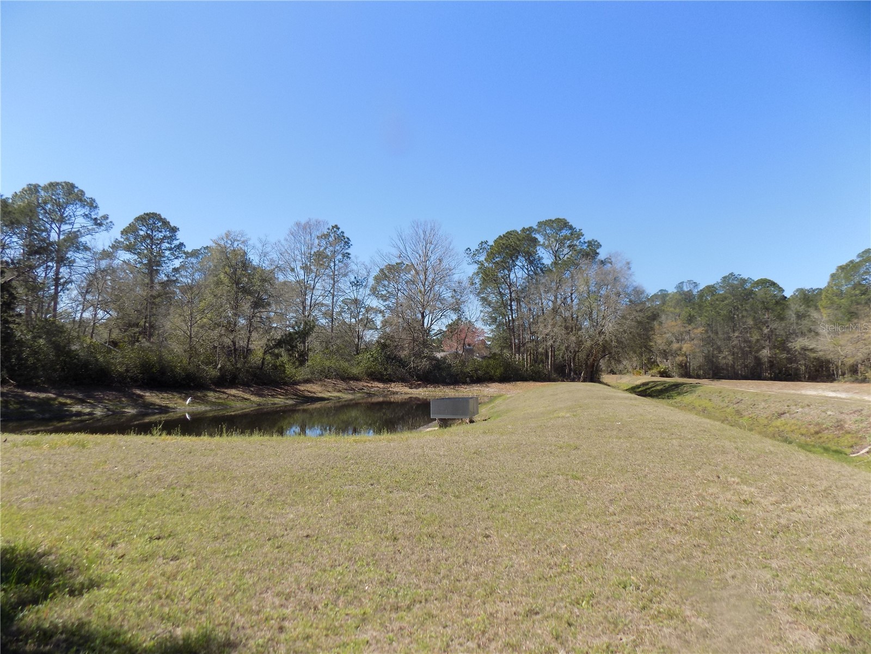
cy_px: 327
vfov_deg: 58.9
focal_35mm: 23
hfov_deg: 73.9
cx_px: 436
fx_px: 579
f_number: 3.1
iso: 80
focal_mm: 4
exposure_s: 1/800
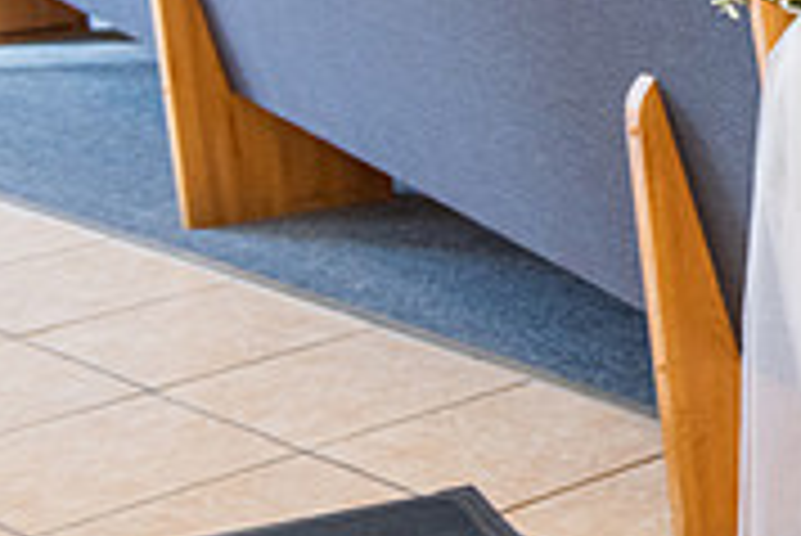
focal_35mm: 124
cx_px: 1188
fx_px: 2761
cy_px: -286
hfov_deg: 15.3
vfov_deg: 10.7
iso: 1250
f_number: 5
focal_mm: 38
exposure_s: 1/100
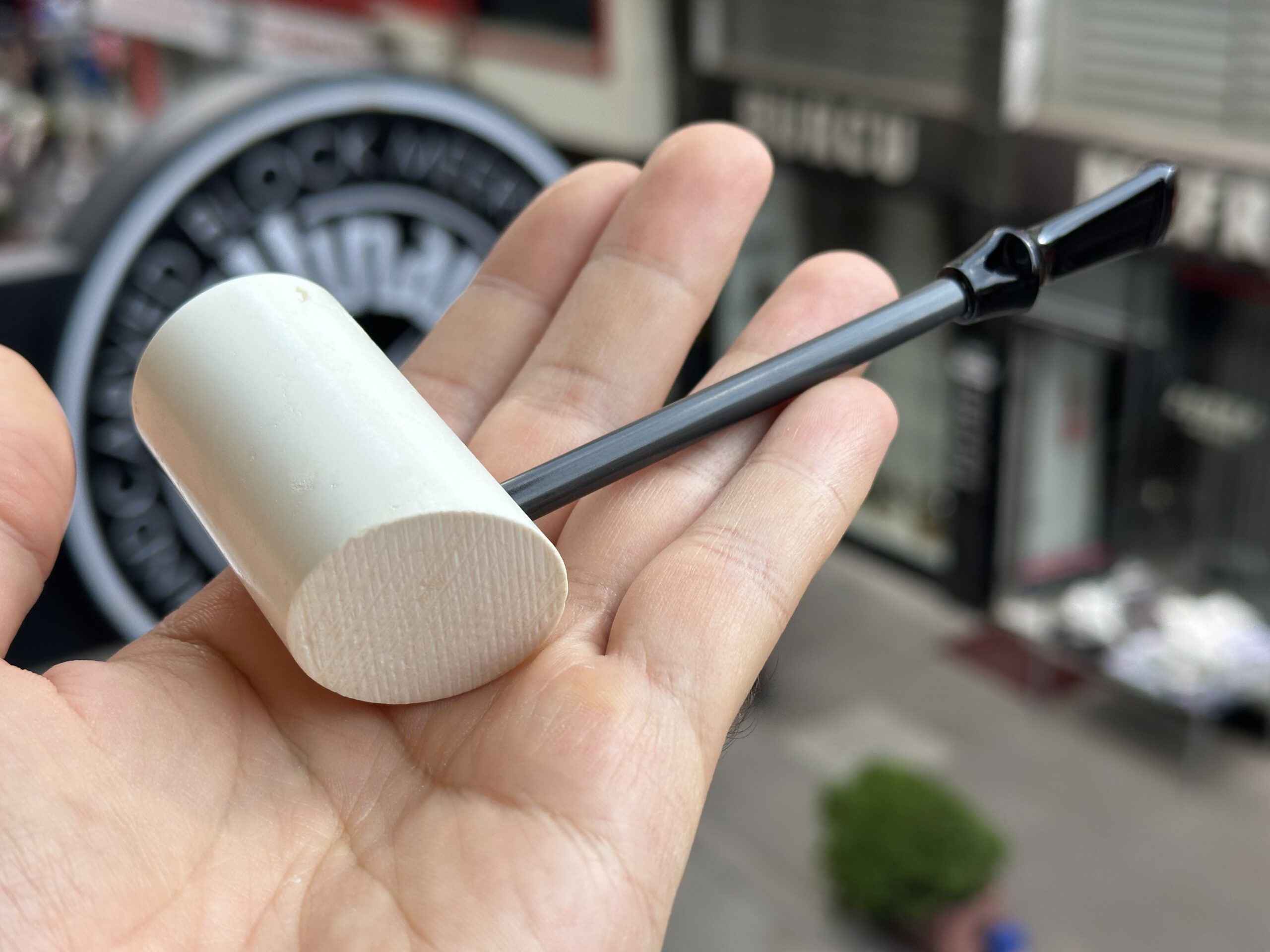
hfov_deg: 39.7
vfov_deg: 30.3
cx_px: 635
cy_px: 476
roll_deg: +1.2
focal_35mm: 48
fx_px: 1761
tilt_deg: -20.5
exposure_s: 1/694
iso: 64
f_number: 1.78
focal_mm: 6.86
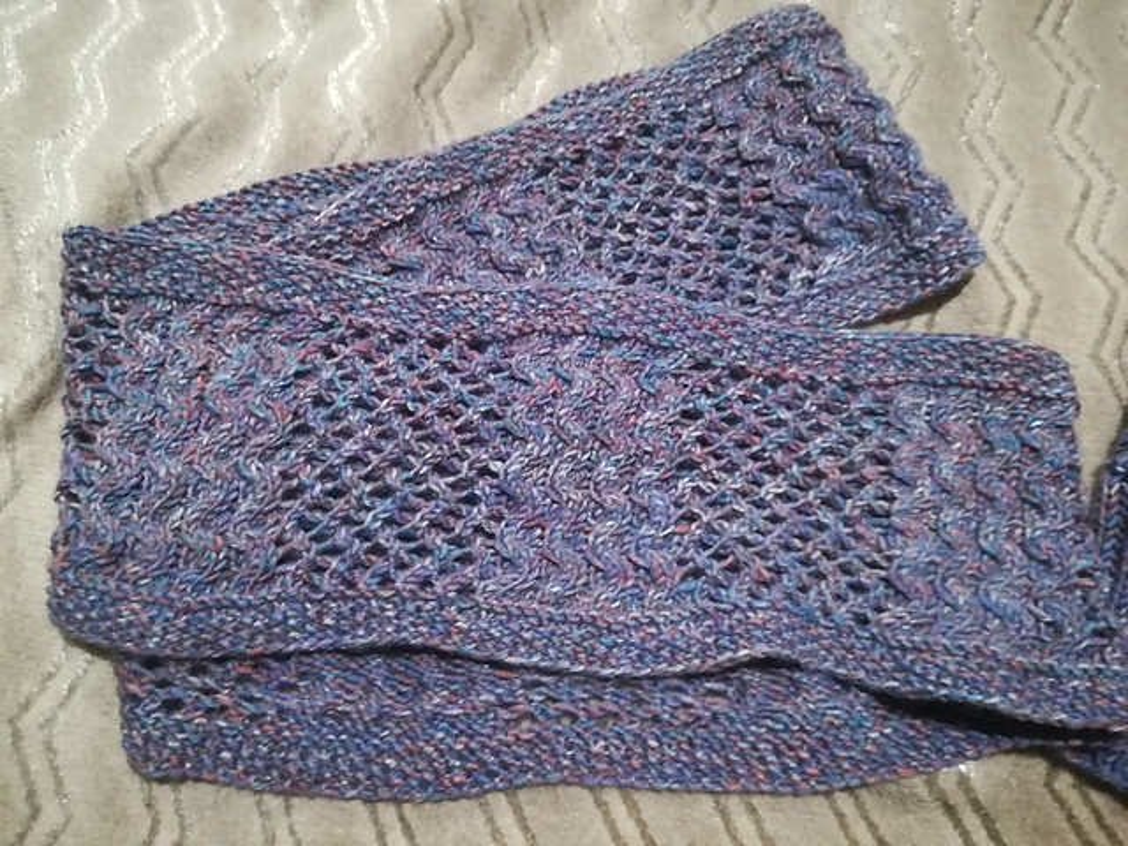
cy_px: 423
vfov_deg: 53.1
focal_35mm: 26
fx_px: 847
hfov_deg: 67.3
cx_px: 564
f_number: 2.2
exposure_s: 1/14.3
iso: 640
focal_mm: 3.83
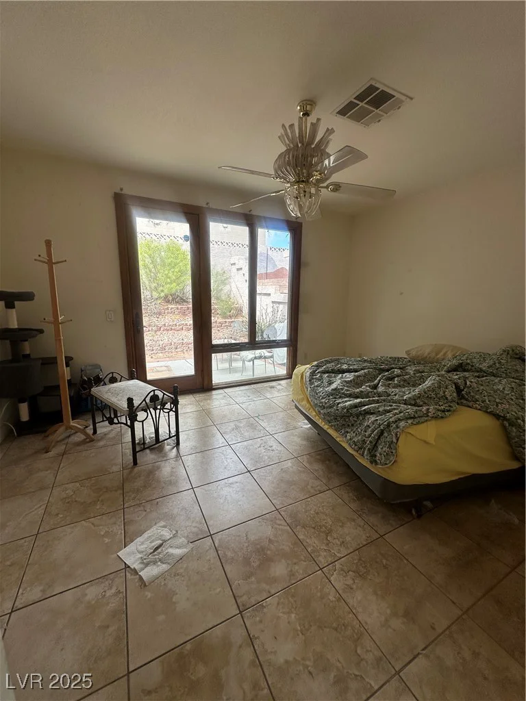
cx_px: 263
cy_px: 350
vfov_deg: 102.1
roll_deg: -1.8
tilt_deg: -11.2
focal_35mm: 14
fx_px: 284
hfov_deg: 85.7
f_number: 2.2
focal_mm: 2.22
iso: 40
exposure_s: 1/203
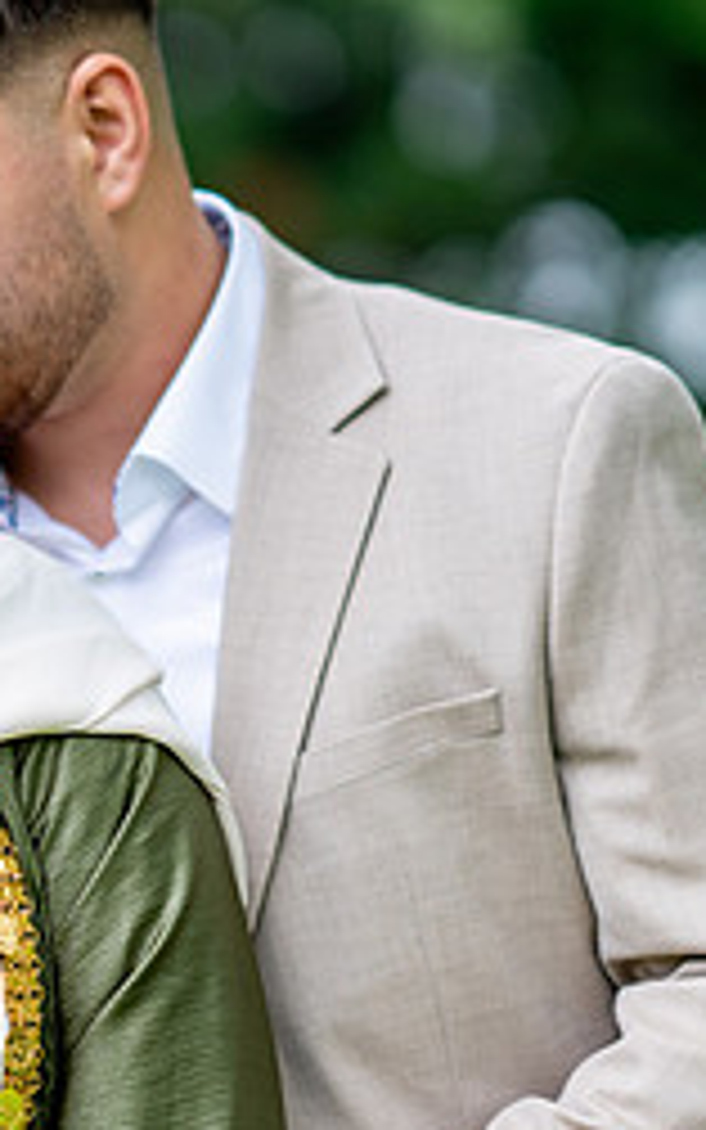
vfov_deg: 10.5
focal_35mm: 200
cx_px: -157
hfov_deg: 6.5
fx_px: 6154
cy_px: 619
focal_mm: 85
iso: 100
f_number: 1.4
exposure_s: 1/1600
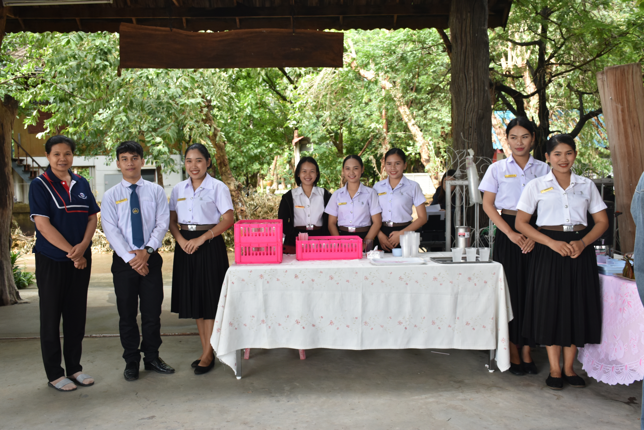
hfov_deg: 55.1
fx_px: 617
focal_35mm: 34
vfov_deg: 38.4
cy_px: 215
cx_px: 322
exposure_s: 1/160
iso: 400
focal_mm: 23
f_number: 6.3
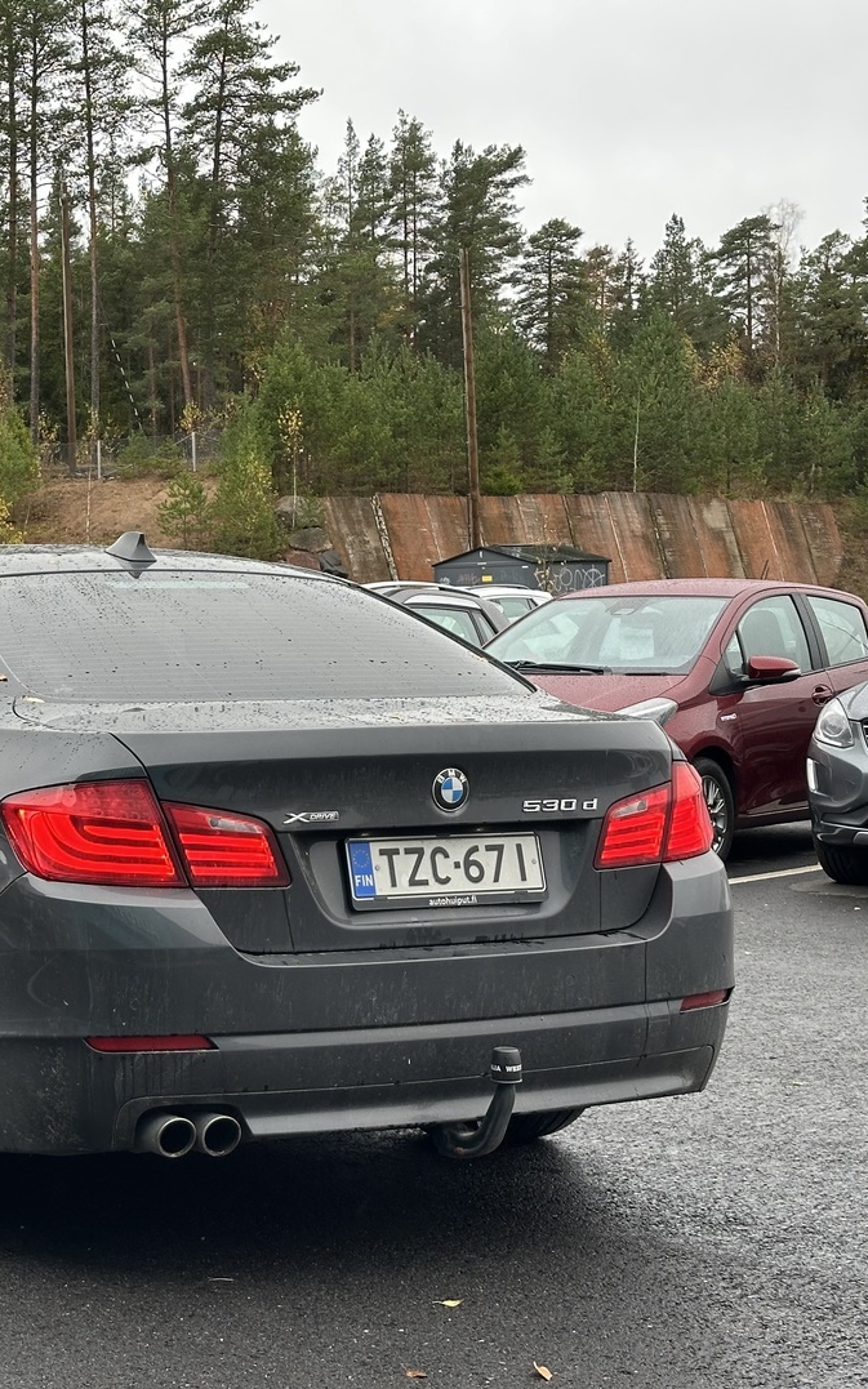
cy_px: 694
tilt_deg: -1.4
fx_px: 2574
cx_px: 76
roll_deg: +2.0
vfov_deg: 30.2
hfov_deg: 18.8
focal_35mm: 68
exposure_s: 1/192
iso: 50
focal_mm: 6.86
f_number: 1.78
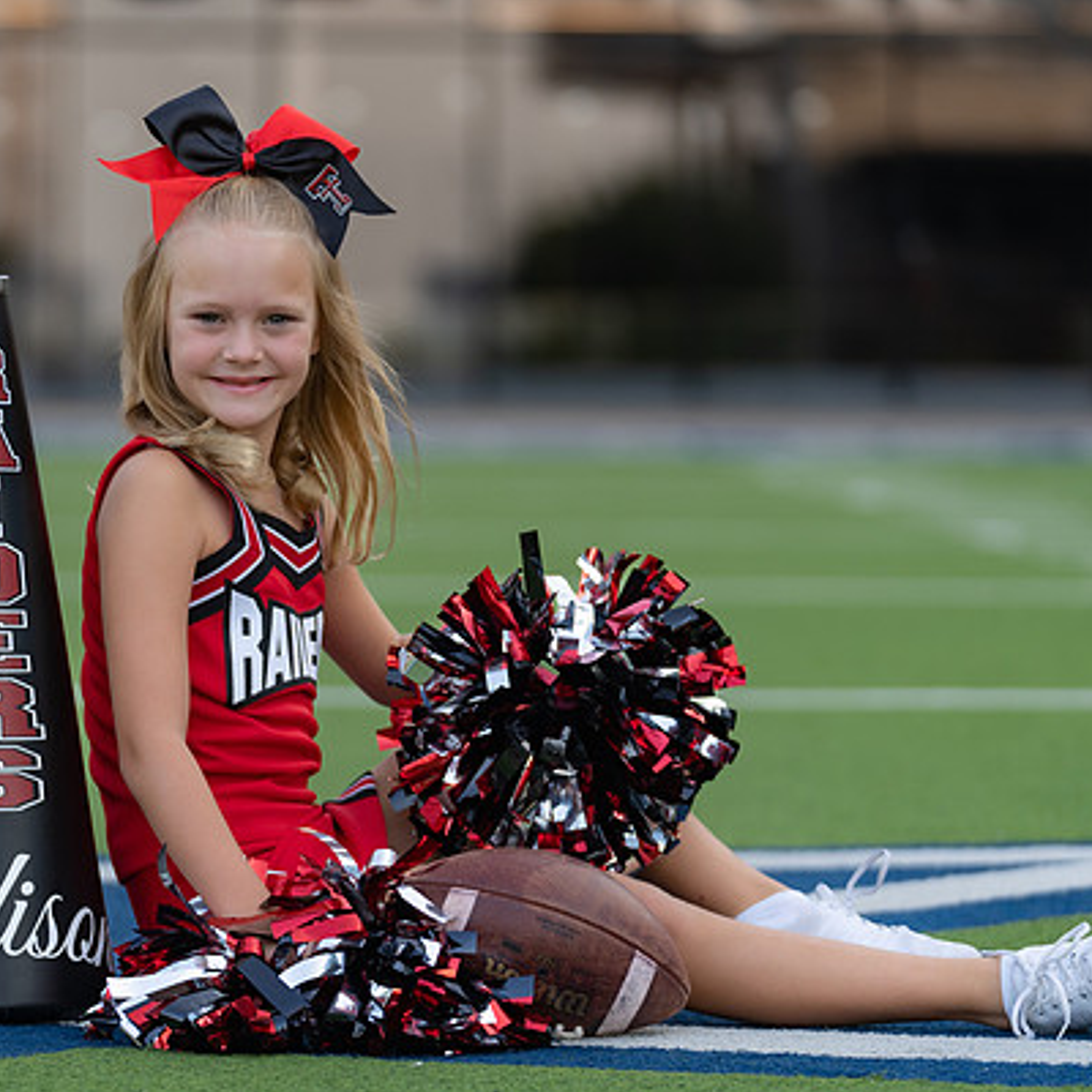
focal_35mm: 195
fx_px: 6960
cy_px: 533
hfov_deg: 9.0
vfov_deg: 9.0
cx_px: 265
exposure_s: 1/320
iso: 160
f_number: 2.8
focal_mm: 127
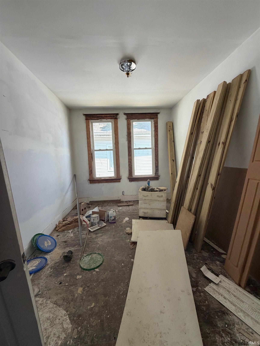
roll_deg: +2.2
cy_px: 173
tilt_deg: -6.0
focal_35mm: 14
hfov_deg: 85.7
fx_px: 140
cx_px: 130
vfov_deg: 102.1
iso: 200
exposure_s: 1/121
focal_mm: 2.22
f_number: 2.2
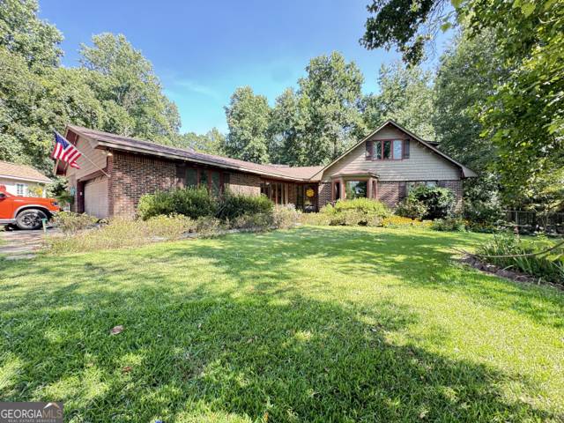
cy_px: 212
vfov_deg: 85.7
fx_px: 228
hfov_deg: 102.1
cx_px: 282
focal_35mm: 14
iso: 100
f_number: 2.2
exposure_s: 1/99
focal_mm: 2.22
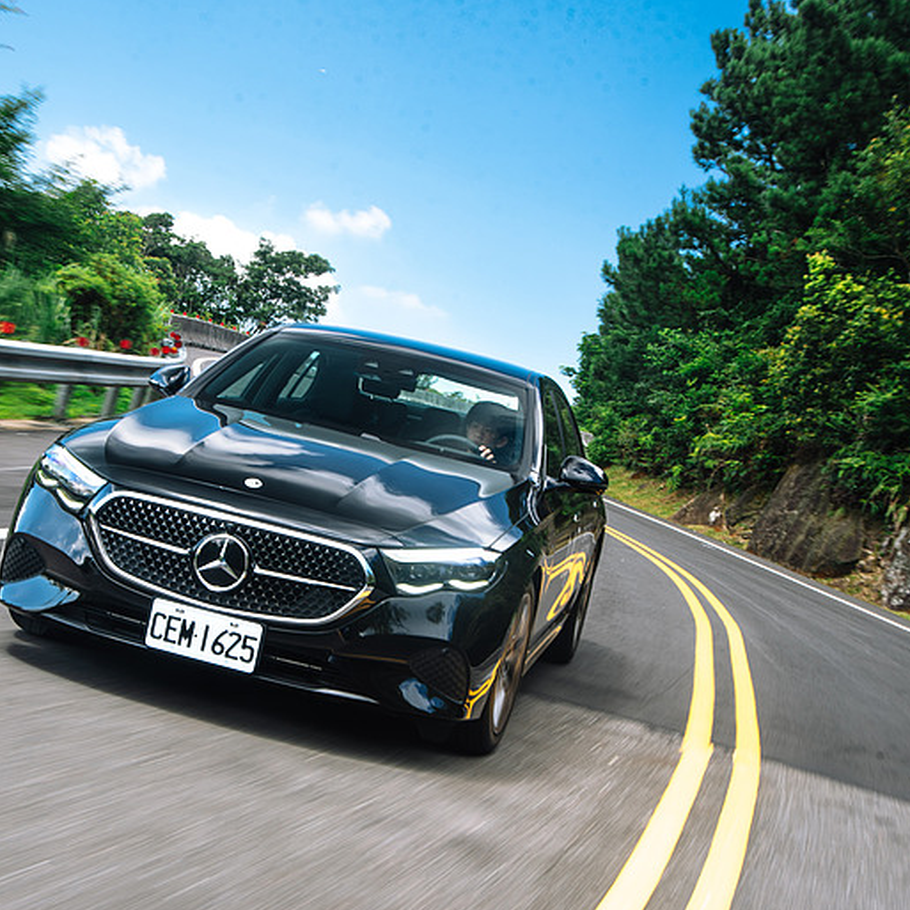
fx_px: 1844
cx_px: 364
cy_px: 459
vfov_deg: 27.7
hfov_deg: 27.7
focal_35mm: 62
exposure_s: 1/25
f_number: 5.6
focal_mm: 48
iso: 100
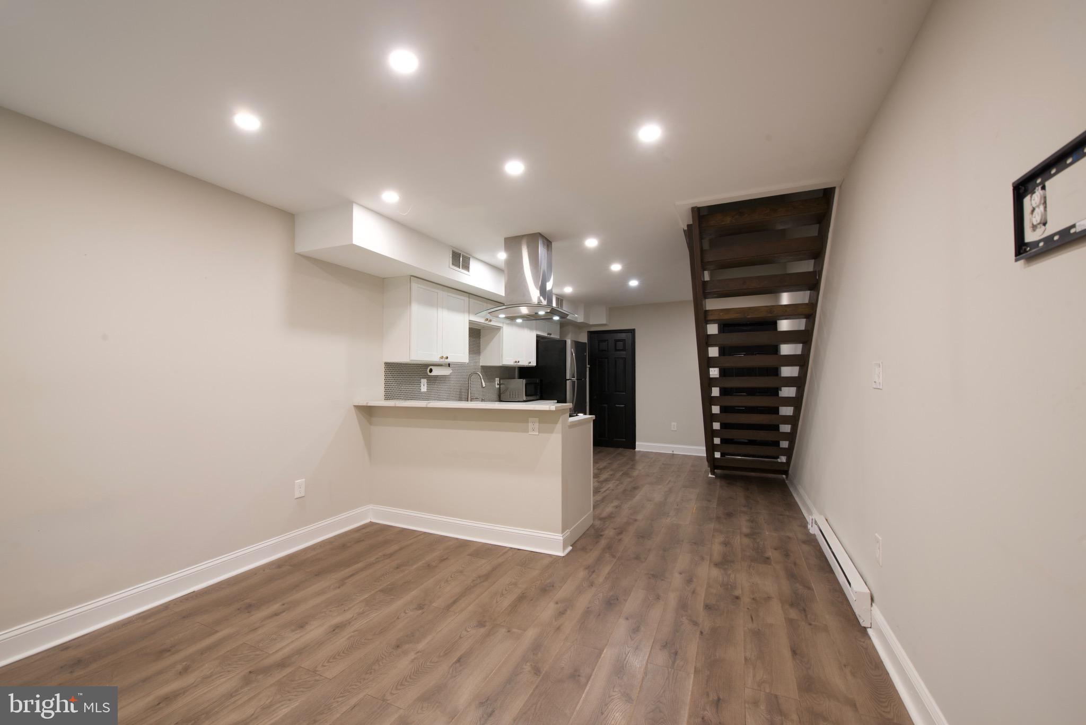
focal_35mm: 14
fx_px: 422
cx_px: 543
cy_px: 362
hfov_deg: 104.2
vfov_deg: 81.3
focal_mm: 14
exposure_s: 1/4
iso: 320
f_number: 11
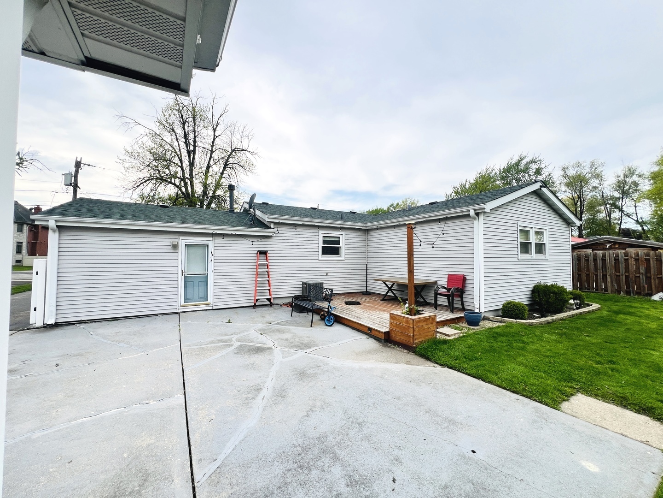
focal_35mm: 13
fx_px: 249
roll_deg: +0.0
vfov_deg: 89.9
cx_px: 332
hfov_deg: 106.2
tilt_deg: +1.6
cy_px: 249
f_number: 1.8
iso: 32
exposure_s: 1/1248
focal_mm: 1.57
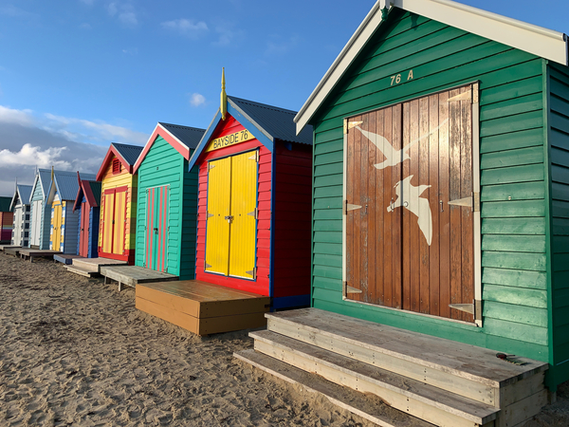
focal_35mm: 26
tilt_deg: +3.5
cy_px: 214
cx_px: 284
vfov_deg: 53.1
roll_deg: -1.6
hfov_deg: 67.3
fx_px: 427
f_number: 1.8
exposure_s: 1/1043
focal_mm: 4.25
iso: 25
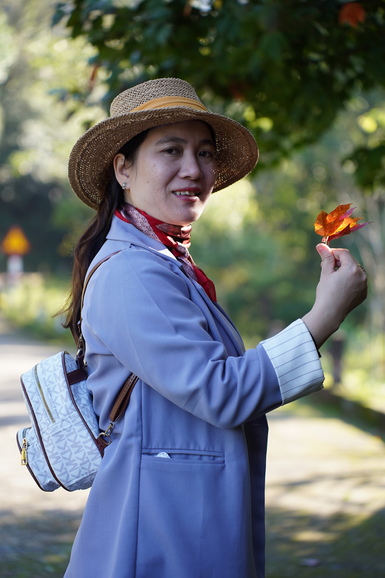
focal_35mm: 75
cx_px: 192
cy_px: 289
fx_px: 1203
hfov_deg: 18.2
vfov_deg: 27.0
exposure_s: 1/125
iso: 100
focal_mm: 75
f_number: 2.8
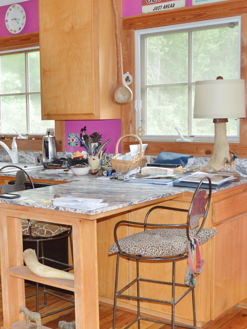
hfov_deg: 26.1
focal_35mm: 55
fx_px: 523
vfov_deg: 34.9
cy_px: 170
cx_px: 52
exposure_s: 1/60
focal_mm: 18
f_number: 3.5
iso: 450
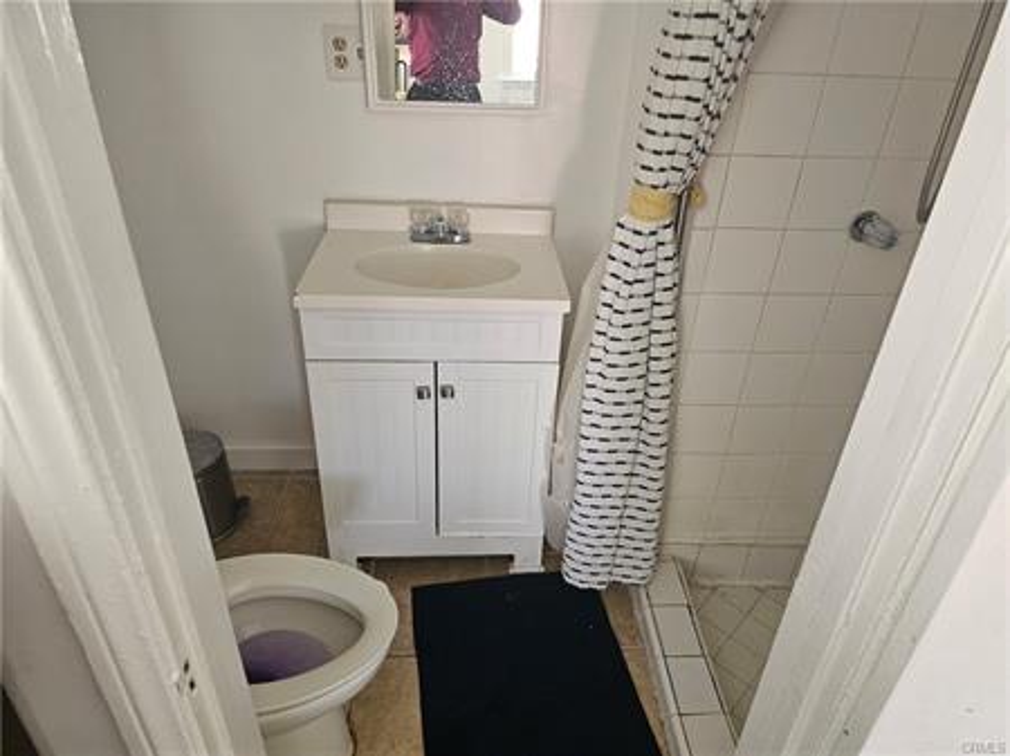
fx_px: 671
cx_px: 505
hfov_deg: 74.0
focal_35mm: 23
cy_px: 378
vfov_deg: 58.8
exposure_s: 1/120
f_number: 1.7
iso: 640
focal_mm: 6.3
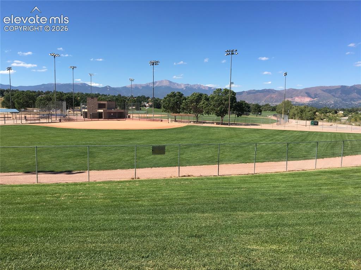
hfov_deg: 61.7
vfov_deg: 48.2
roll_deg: +0.5
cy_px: 135
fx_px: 302
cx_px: 180
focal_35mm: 29
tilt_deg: -6.8
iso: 25
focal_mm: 4.15
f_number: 2.2
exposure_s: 1/1538
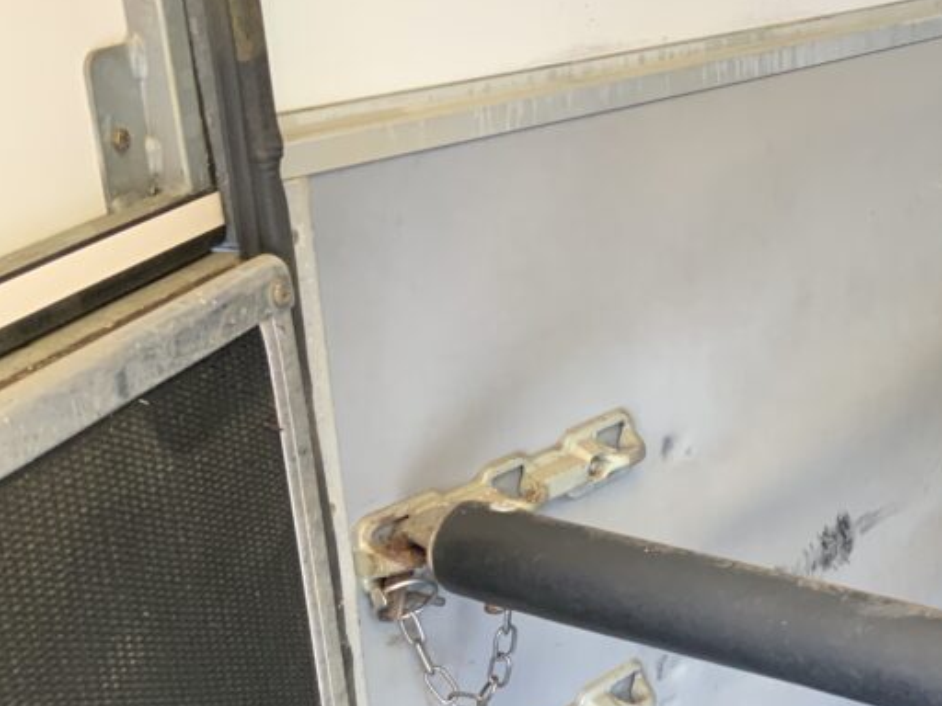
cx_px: 879
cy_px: 428
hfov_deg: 31.4
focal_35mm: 58
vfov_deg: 25.2
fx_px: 1578
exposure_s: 1/83
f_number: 1.8
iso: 64
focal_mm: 3
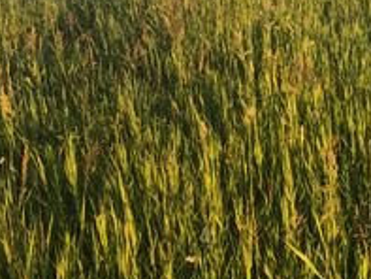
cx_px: 563
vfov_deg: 16.0
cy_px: 4
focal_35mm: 91
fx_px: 976
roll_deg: +4.3
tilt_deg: -10.1
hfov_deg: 18.8
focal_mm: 3.99
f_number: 1.8
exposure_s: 1/338
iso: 20
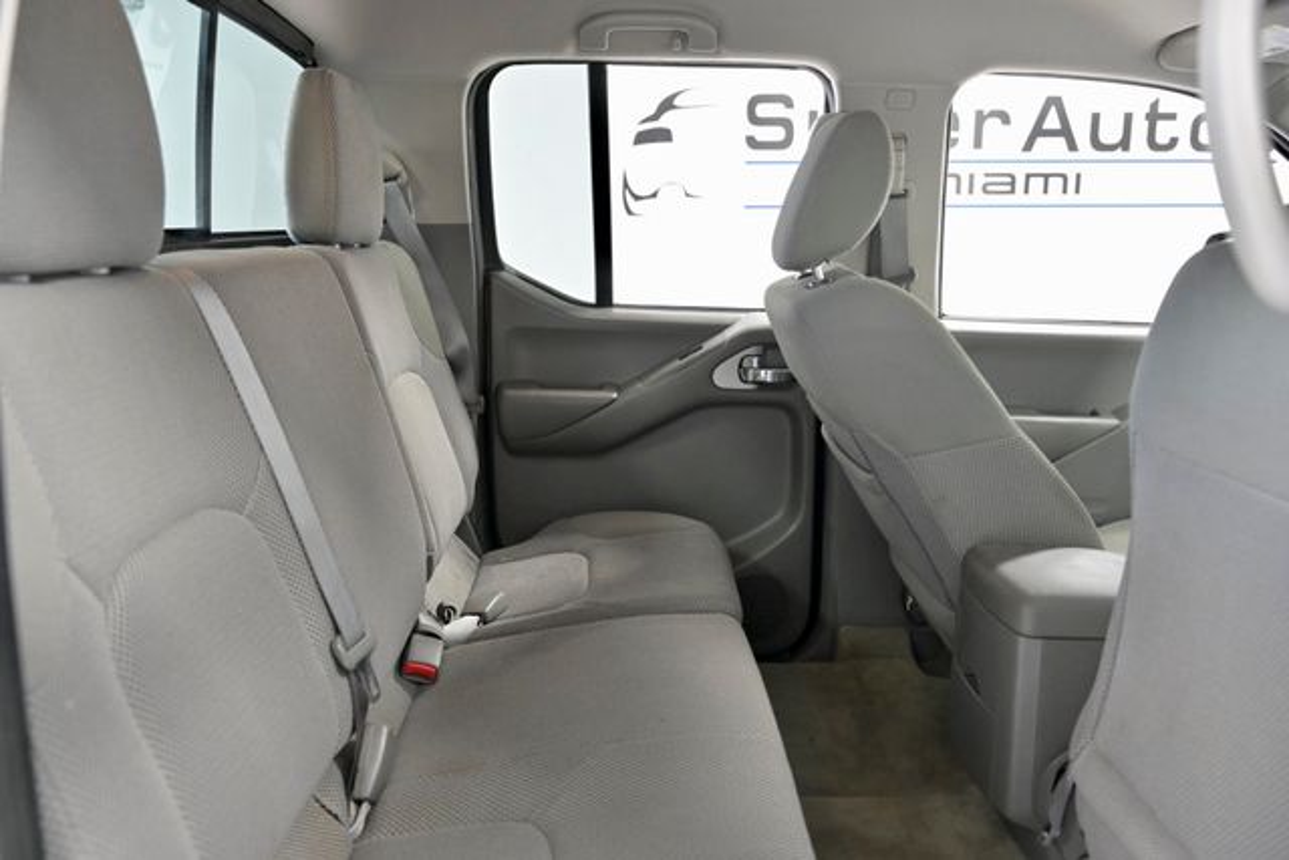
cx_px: 644
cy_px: 430
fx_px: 1003
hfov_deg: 65.5
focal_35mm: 28
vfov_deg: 46.4
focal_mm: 28
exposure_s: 1/100
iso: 2500
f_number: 4.5
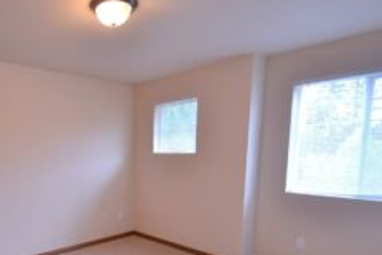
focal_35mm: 25
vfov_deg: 49.3
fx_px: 265
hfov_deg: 68.6
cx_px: 115
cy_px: 190
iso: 100
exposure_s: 1/5
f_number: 3.5
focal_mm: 10
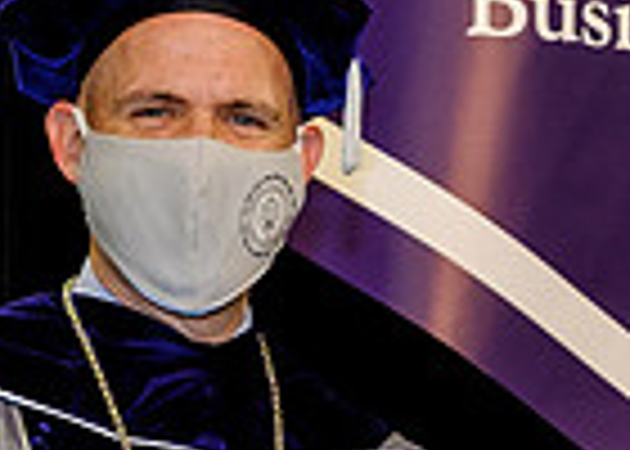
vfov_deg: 5.4
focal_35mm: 261
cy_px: 775
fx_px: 4670
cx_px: 617
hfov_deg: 7.7
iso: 800
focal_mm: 30.2
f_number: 4.5
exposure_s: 1/80
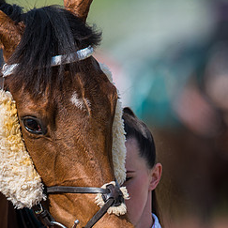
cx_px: 120
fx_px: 7035
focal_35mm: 944
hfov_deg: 1.9
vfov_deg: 1.9
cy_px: 163
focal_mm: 400
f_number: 5
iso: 160
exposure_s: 1/1250
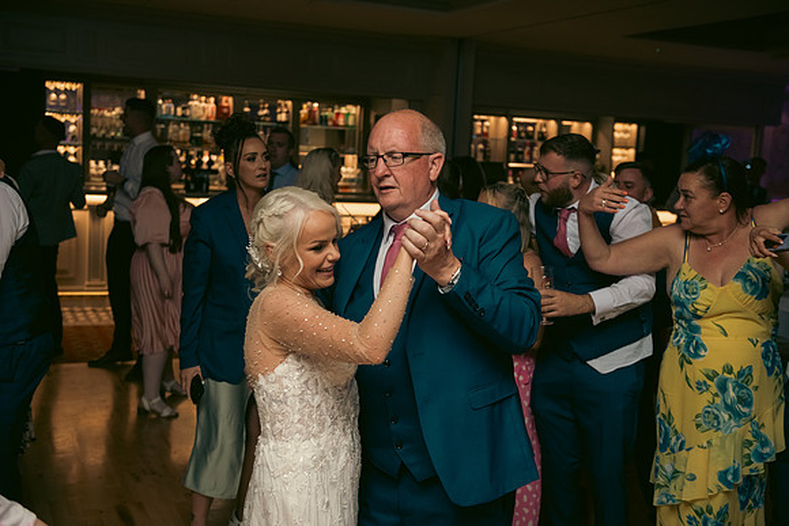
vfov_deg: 31.9
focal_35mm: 42
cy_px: 263
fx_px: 921
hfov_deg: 46.4
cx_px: 394
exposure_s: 1/160
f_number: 3.5
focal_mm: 42
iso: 800
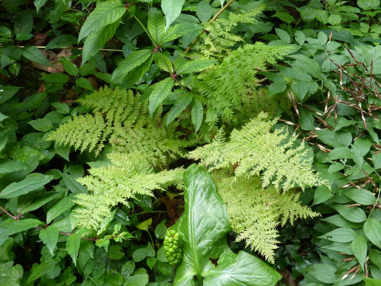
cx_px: 190
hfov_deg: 45.8
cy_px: 143
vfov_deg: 35.1
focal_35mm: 41
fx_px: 451
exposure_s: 1/60
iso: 160
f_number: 3.1
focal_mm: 7.3
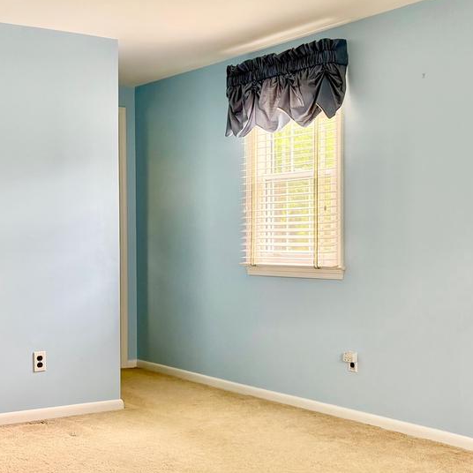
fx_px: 881
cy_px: 259
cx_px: 238
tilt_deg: -1.4
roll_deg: -0.2
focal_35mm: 57
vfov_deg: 30.0
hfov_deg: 30.0
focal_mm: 6.76
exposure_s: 1/121
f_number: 1.78
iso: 160
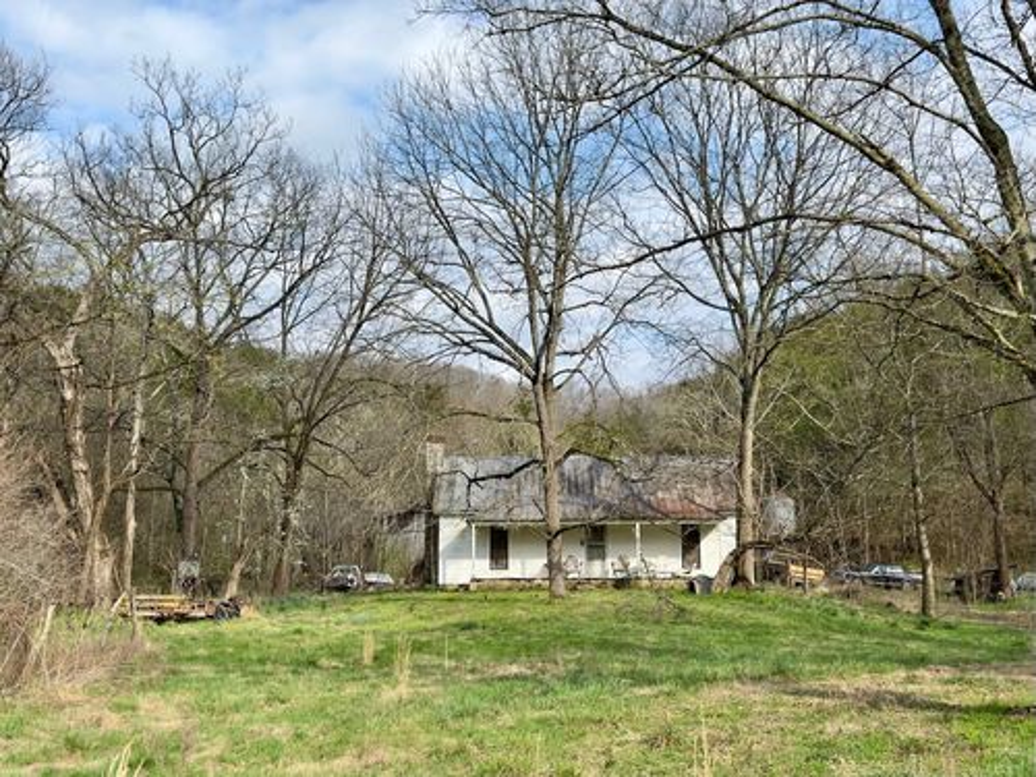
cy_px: 388
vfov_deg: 34.3
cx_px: 518
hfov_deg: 44.8
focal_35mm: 42
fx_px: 1257
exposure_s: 1/3135
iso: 64
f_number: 1.78
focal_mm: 6.76
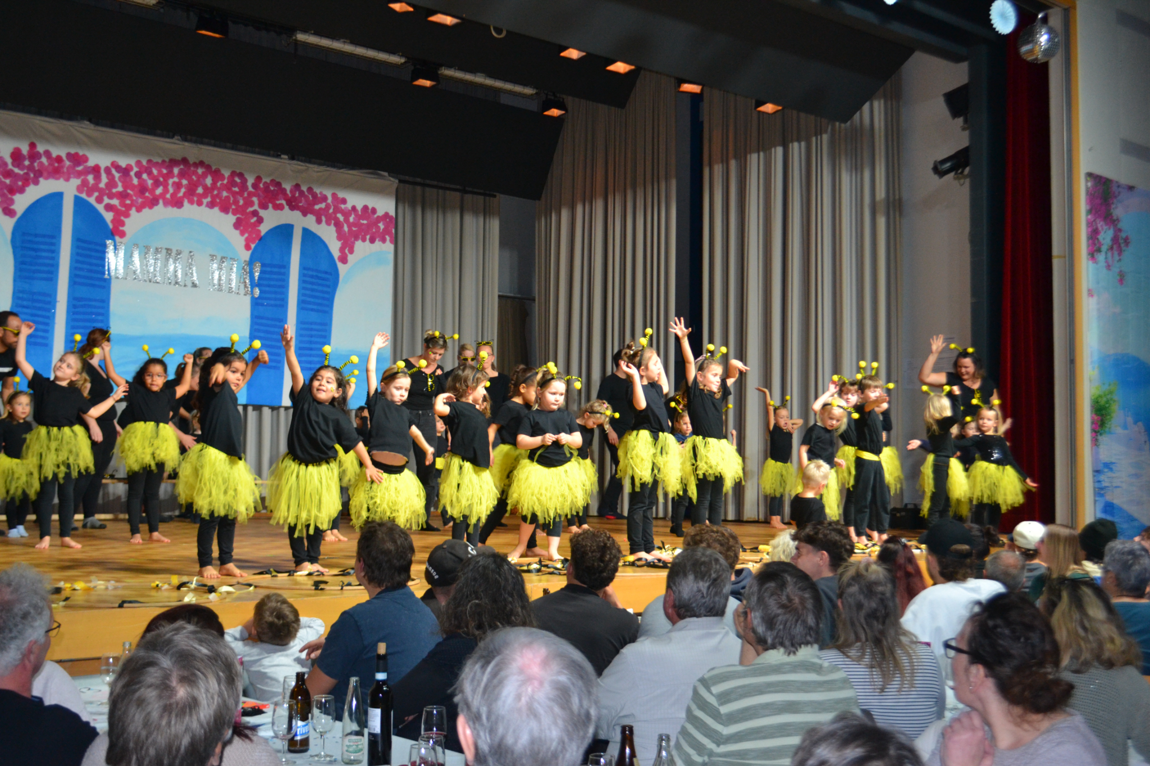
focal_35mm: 44
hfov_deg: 45.0
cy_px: 383
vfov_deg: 30.8
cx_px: 575
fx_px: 1389
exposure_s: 1/60
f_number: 4.5
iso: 1100
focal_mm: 29
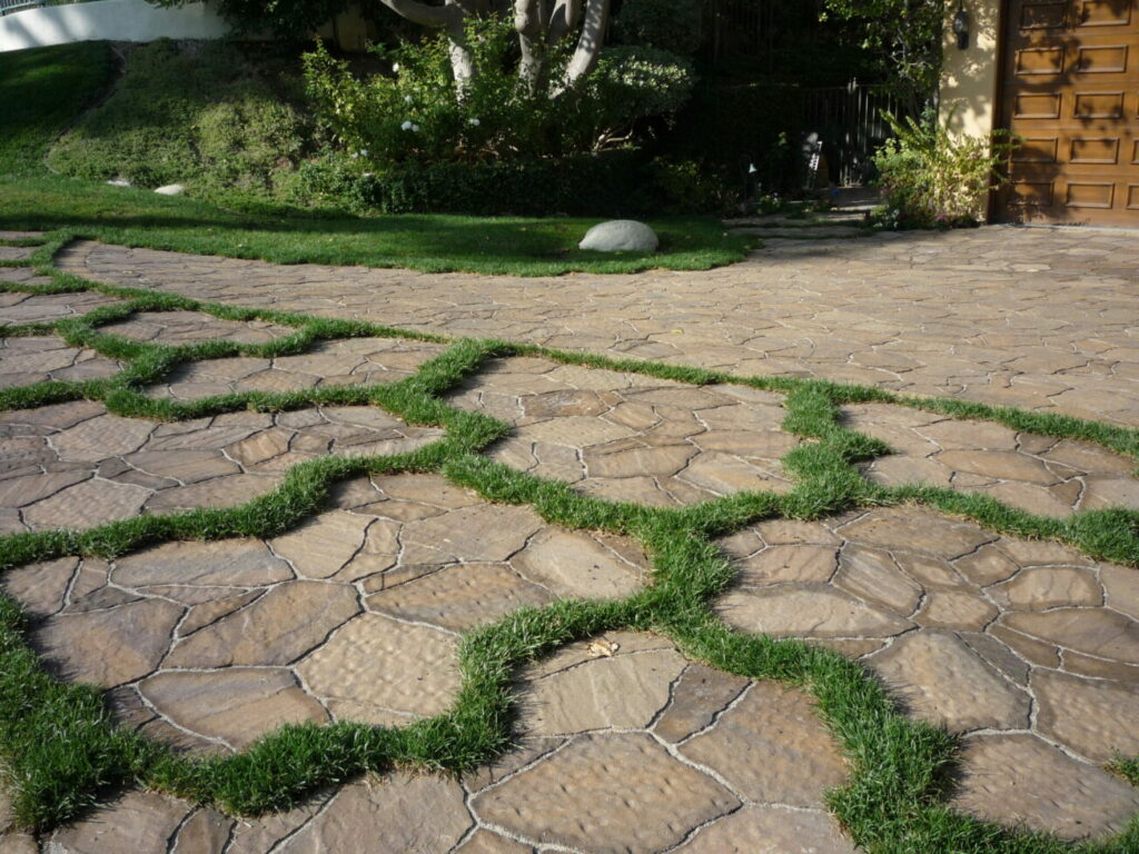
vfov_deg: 44.2
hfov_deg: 56.8
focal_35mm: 32
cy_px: 427
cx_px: 570
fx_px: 1053
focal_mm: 5.2
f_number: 3.5
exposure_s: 1/500
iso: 100
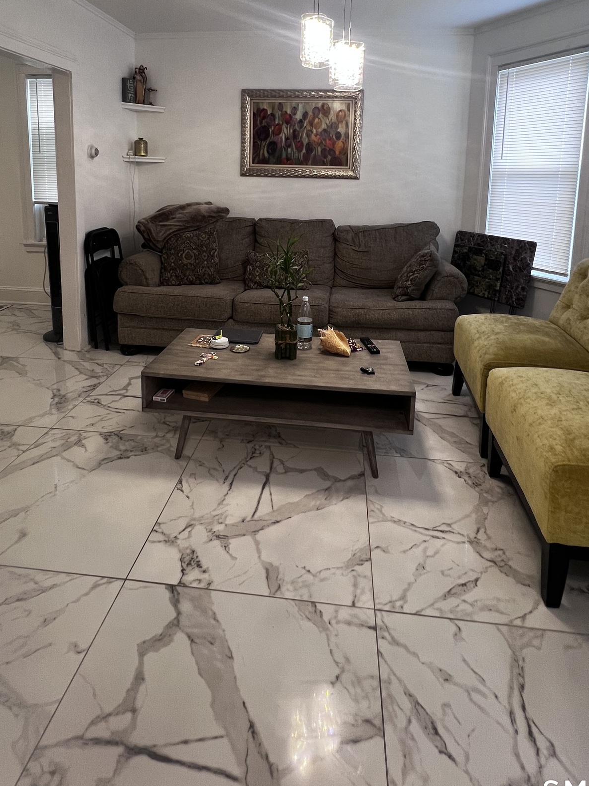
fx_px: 431
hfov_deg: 68.7
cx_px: 286
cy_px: 238
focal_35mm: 19
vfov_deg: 80.7
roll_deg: -1.1
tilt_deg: -8.0
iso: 160
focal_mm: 1.57
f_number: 1.8
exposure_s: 1/60
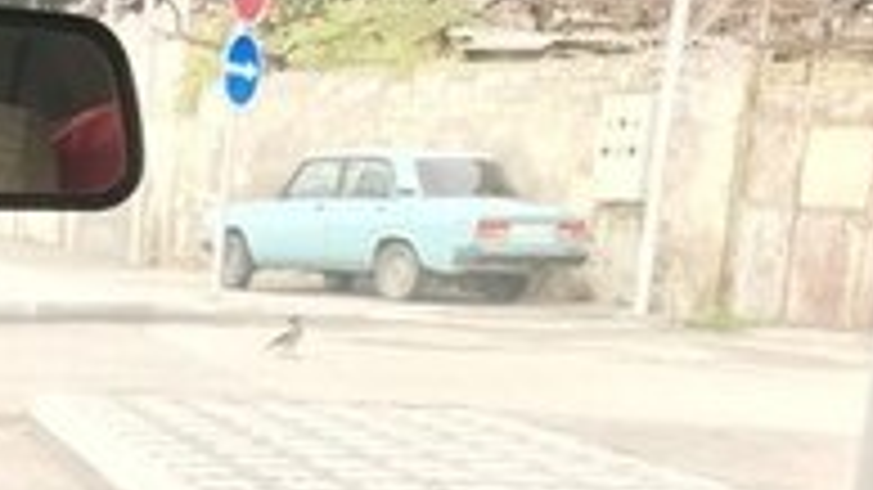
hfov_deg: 19.0
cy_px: 793
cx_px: -279
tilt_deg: -13.5
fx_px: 2407
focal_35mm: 104
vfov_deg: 11.1
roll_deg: -2.4
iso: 32
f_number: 1.8
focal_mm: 3.99
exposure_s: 1/90
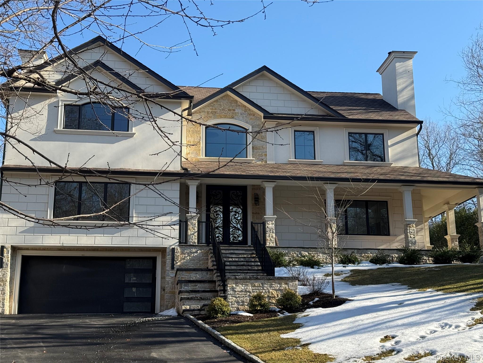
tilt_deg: +15.6
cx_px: 242
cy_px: 182
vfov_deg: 30.3
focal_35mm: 48
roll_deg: +0.6
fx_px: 670
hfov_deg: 39.7
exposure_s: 1/1838
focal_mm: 6.76
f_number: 1.78
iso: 64
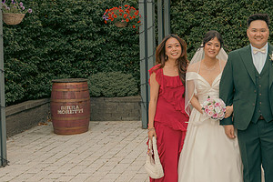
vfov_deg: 23.3
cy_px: 64
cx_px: 248
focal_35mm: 58
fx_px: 440
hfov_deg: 32.7
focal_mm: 30
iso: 200
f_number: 5.6
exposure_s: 1/160
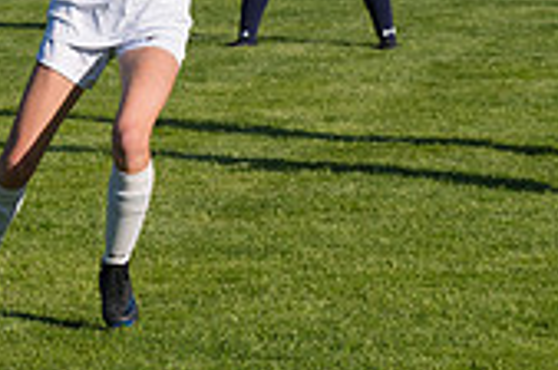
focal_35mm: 402
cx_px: -324
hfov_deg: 5.1
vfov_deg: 3.4
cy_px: 79
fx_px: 6219
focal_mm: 78
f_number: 5.6
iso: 250
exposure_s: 1/1600
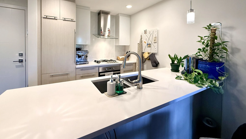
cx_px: 122
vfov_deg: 65.7
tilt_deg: -0.6
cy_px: 49
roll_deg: -0.5
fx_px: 104
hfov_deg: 99.4
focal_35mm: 16
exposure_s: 1/120
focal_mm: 2.22
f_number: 2.2
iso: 250
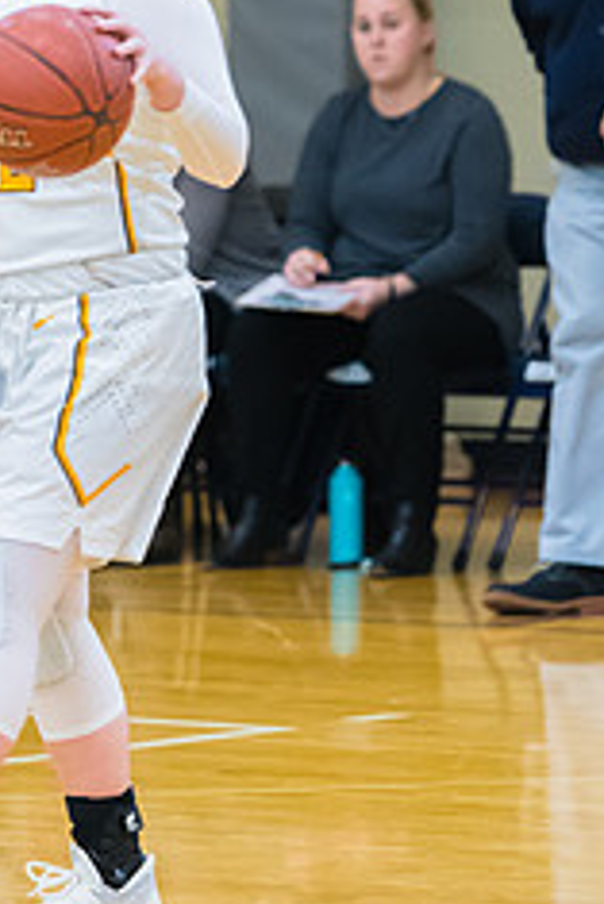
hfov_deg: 3.6
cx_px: 81
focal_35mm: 387
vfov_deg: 5.3
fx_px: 9724
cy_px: 258
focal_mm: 135
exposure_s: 1/400
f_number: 3.2
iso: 3200
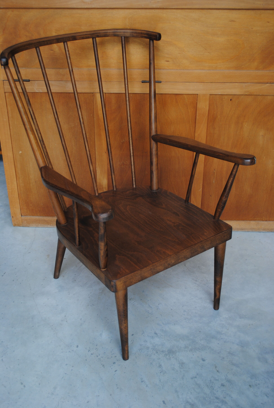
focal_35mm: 44
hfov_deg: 31.0
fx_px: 494
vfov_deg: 44.9
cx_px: 137
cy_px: 204
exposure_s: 1/60
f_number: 4.5
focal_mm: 29
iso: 200
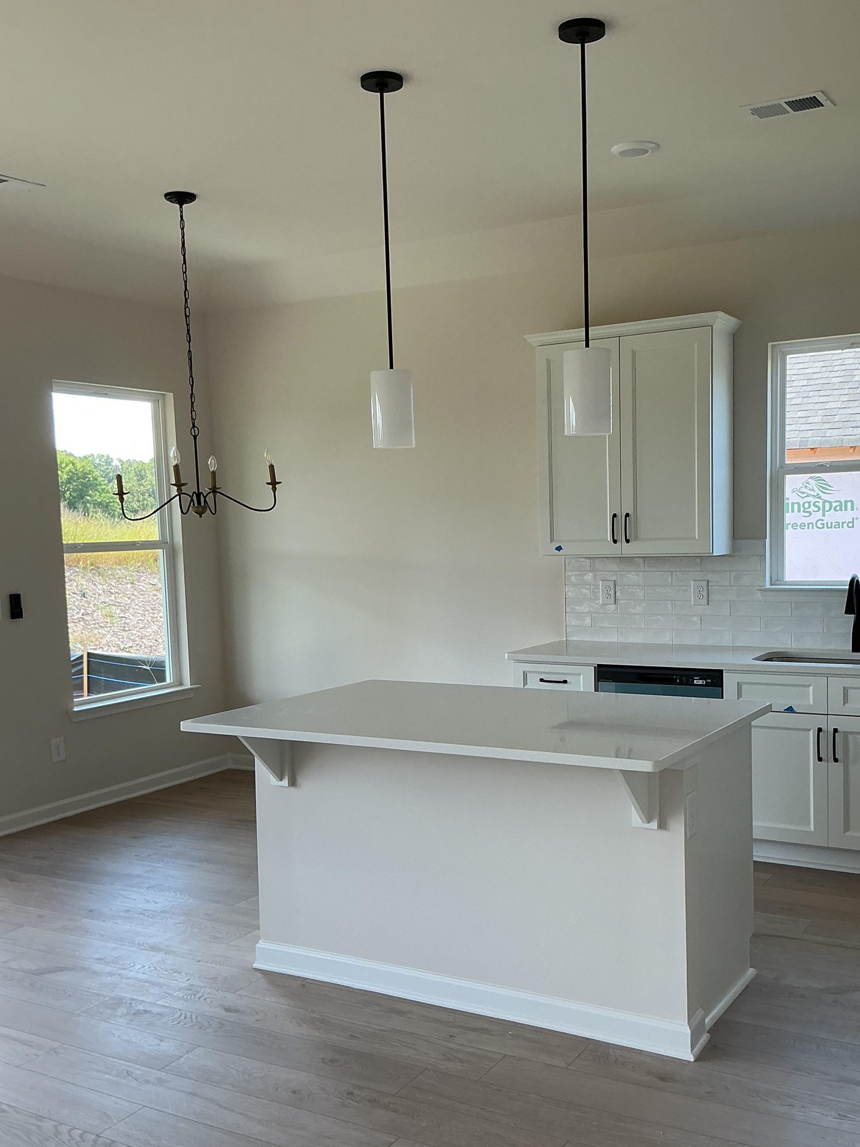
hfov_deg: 40.6
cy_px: 633
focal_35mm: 35
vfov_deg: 52.5
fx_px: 1159
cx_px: 486
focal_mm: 3
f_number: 1.8
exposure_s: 1/120
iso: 25
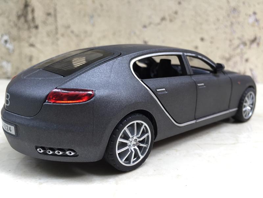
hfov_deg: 61.7
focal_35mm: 29
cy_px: 99
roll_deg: -1.9
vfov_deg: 48.2
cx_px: 132
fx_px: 220
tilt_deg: -11.8
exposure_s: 1/50
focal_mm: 4.15
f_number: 2.2
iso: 40
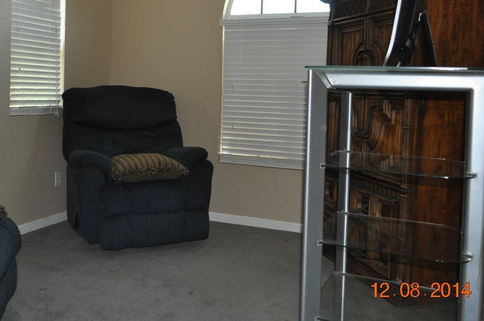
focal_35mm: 37
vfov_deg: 35.4
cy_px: 104
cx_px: 202
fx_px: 497
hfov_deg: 51.7
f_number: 3.5
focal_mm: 18
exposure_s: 1/60
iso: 800
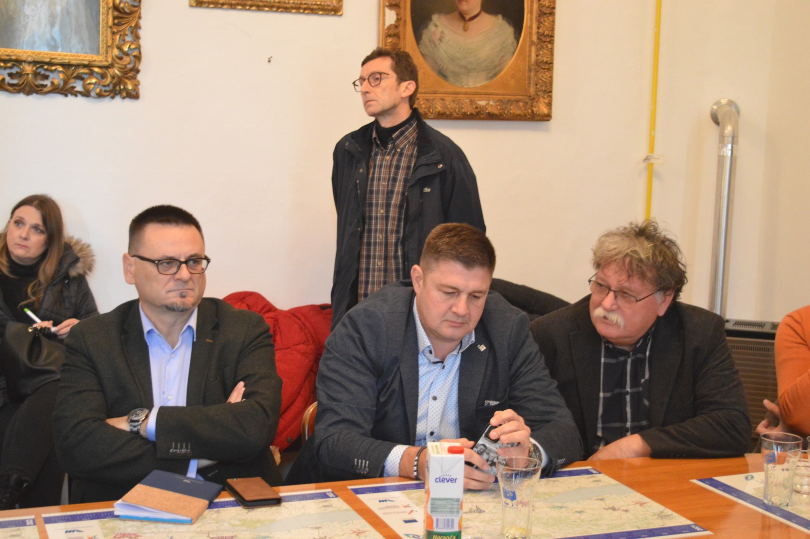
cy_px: 270
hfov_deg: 37.9
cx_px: 405
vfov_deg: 25.7
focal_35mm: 52
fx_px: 1180
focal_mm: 35
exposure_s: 1/30
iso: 3200
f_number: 4.5
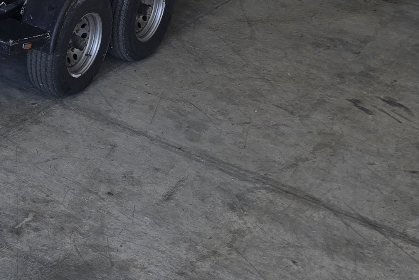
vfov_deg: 14.7
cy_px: -105
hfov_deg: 18.1
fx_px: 1024
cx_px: -343
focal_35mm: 88
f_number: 1.7
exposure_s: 1/120
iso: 25
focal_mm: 6.3
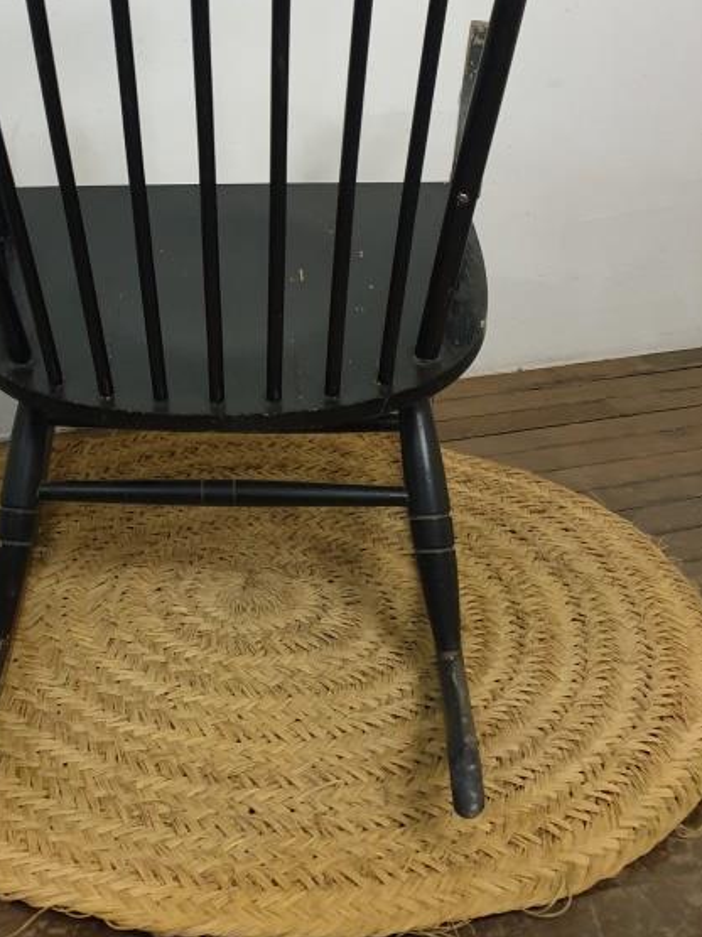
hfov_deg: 29.6
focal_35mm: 48
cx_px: 147
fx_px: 1298
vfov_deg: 38.4
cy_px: 209
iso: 320
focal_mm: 4.3
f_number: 1.5
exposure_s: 1/50
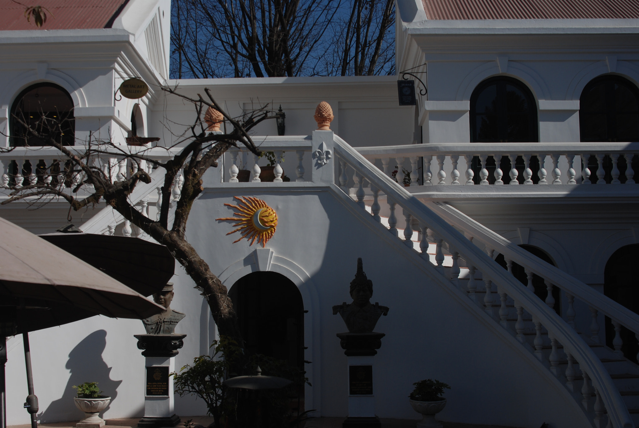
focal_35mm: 42
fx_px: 746
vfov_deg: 32.0
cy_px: 214
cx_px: 320
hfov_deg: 46.3
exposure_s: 1/400
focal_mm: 28
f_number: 10
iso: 100
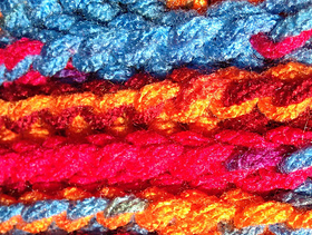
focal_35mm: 59
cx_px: 230
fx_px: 533
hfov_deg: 32.1
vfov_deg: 24.4
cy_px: 200
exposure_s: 1/753
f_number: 2.4
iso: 50
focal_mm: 4.12
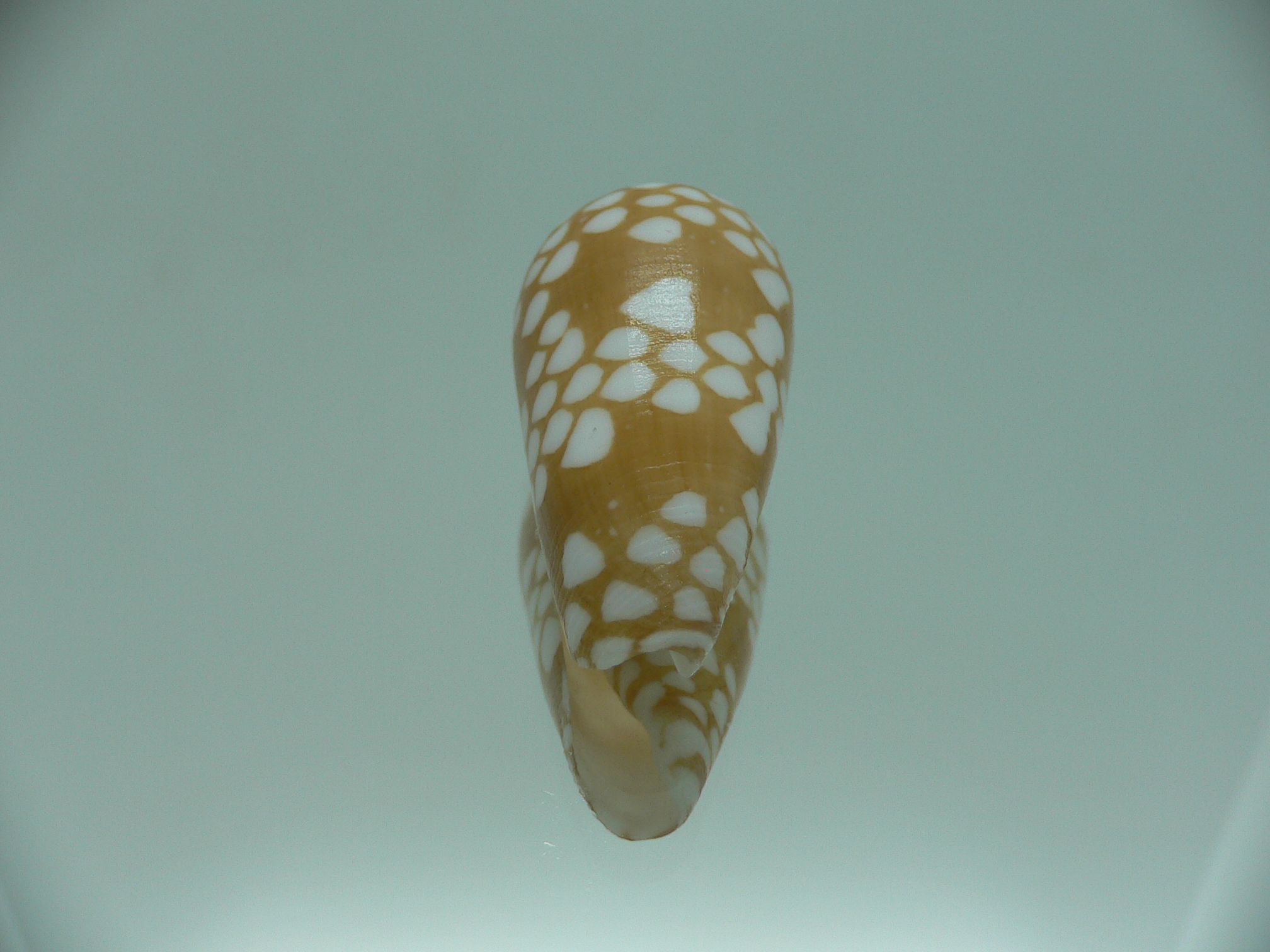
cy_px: 476
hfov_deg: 52.6
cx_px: 635
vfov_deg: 40.7
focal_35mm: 35
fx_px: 1284
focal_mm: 4.6
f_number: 2.8
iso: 80
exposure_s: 1/60
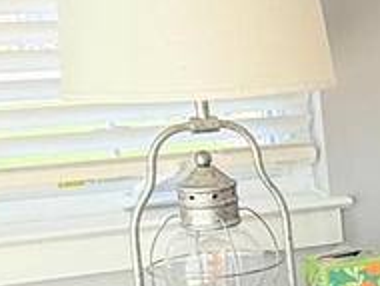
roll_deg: +0.6
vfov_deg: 13.7
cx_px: 650
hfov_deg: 16.1
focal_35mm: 106
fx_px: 1165
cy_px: 310
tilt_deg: -14.7
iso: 50
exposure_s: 1/121
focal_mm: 2.22
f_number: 2.2
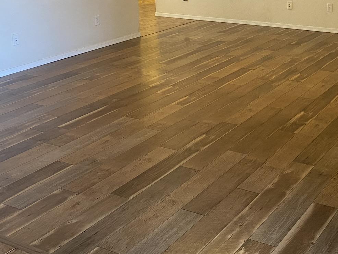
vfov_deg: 26.1
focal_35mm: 54
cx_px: 280
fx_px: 527
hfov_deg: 34.2
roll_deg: +0.1
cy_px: 25
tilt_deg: -11.6
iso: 250
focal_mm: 4.25
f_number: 1.8
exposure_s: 1/60
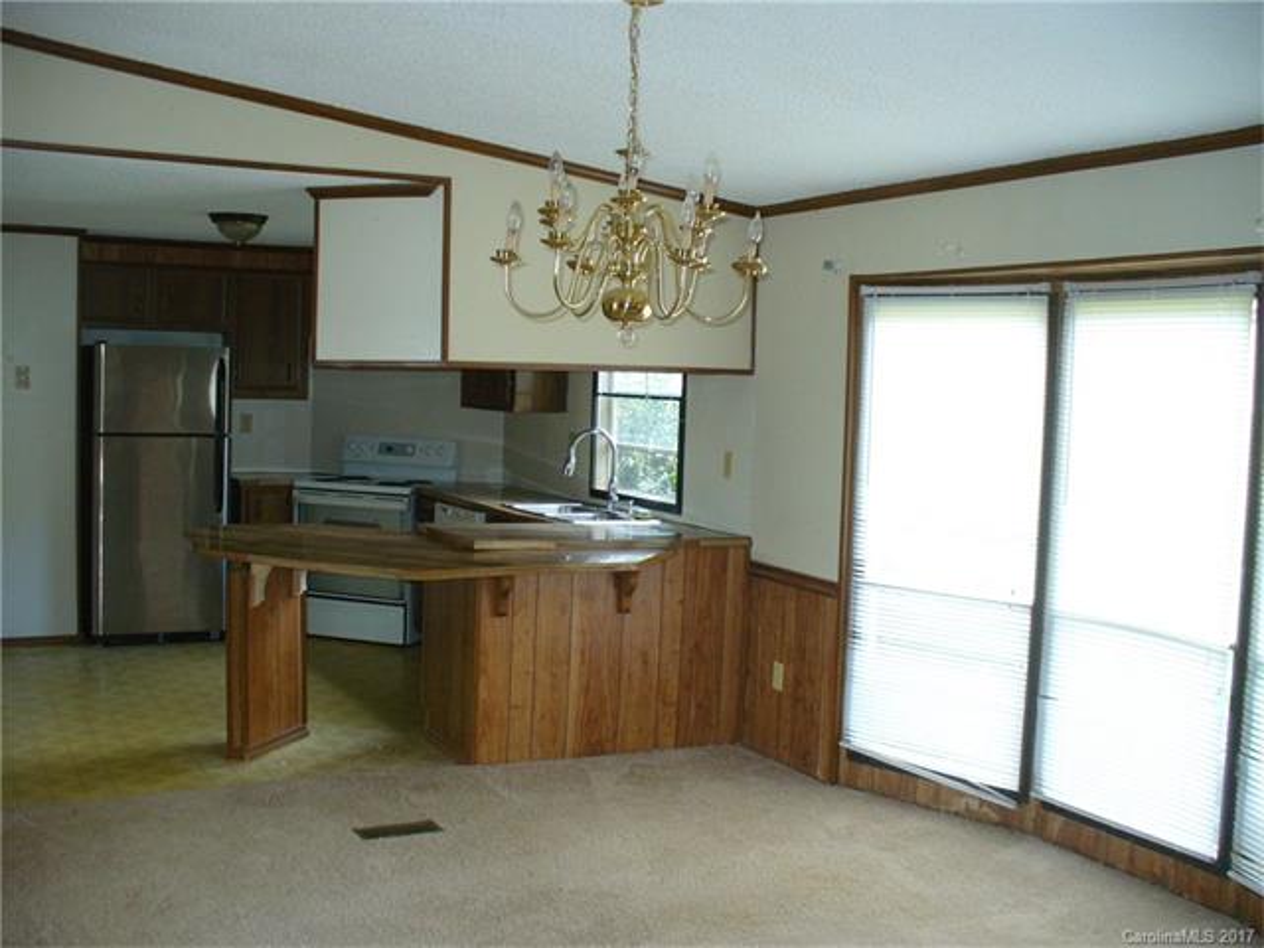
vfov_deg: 38.7
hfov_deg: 50.1
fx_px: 1351
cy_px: 474
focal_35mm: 37
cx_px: 632
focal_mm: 6.1
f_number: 2.8
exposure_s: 1/30
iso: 160
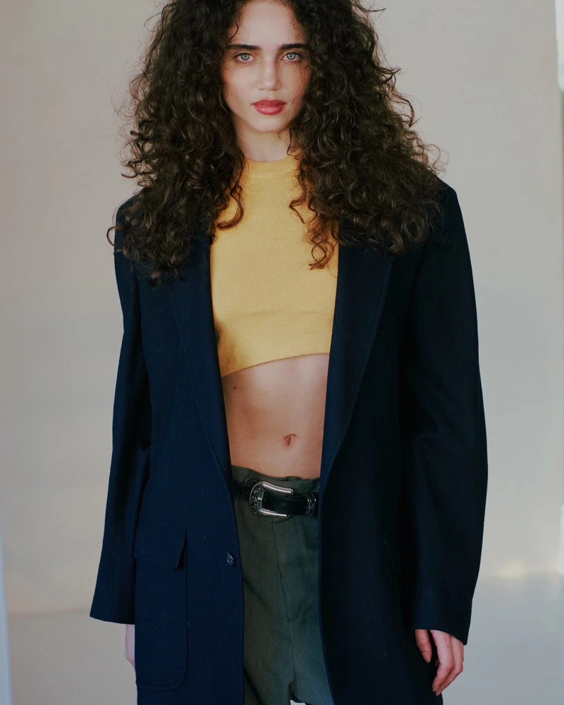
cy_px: 354
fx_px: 2483
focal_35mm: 119
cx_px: 282
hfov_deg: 13.0
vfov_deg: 16.2
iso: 500
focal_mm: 70
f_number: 4
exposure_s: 1/200
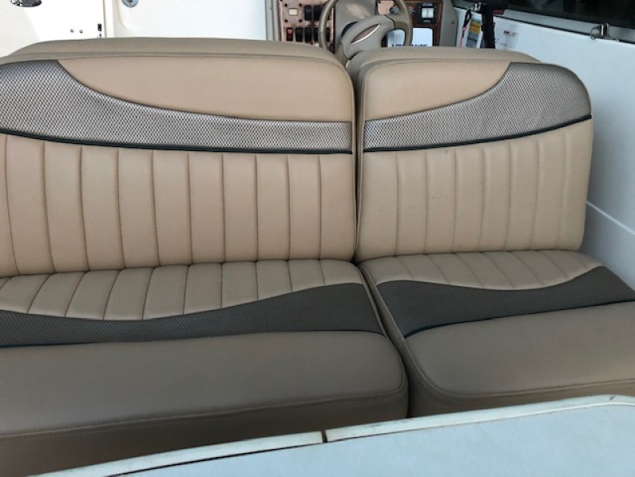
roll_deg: -3.2
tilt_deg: -29.2
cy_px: 238
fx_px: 514
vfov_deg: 49.7
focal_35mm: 28
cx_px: 318
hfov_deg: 63.4
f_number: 1.8
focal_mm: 3.99
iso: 80
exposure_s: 1/15
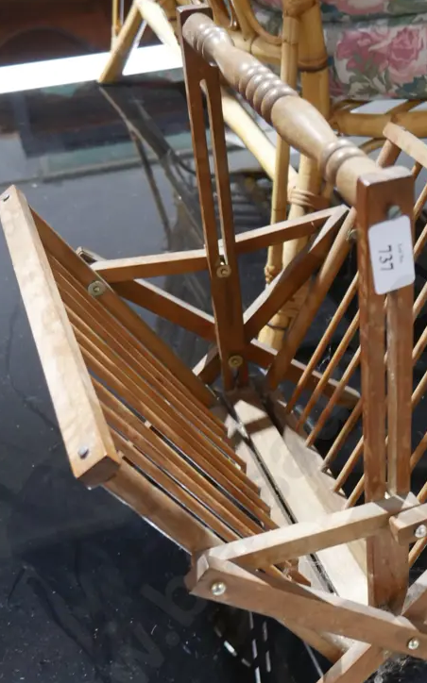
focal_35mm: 48
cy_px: 408
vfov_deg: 41.7
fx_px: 894
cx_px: 326
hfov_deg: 26.5
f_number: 3.6
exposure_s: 1/60
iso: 1250
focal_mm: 16
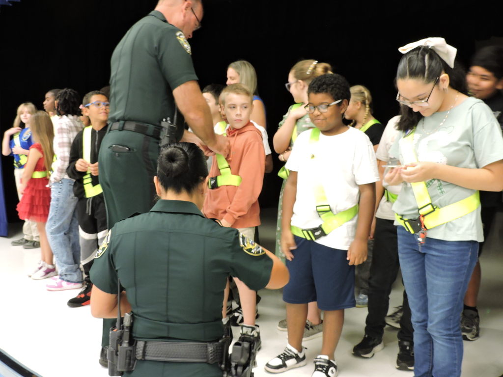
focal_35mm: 35
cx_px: 252
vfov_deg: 40.7
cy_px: 188
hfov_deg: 52.6
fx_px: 509
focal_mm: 6.2
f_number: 3.3
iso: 400
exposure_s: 1/15
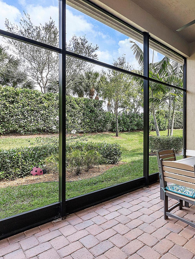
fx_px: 165
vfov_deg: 76.4
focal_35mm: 22
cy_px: 130
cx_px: 148
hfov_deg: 57.8
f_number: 9
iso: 250
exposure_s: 1/30
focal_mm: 10
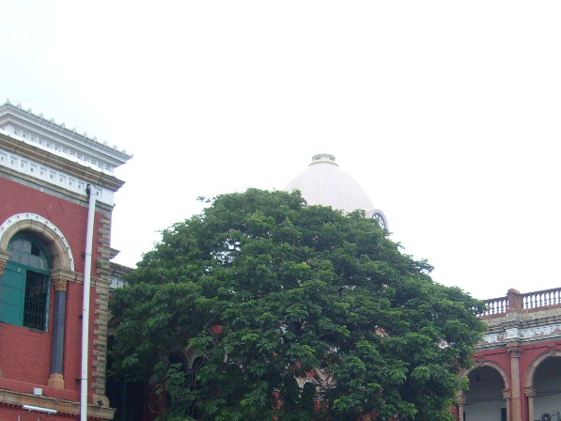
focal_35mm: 60
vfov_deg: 23.9
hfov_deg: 31.8
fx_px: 973
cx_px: 389
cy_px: 360
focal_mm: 5.8
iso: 80
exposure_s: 1/125
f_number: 7.1
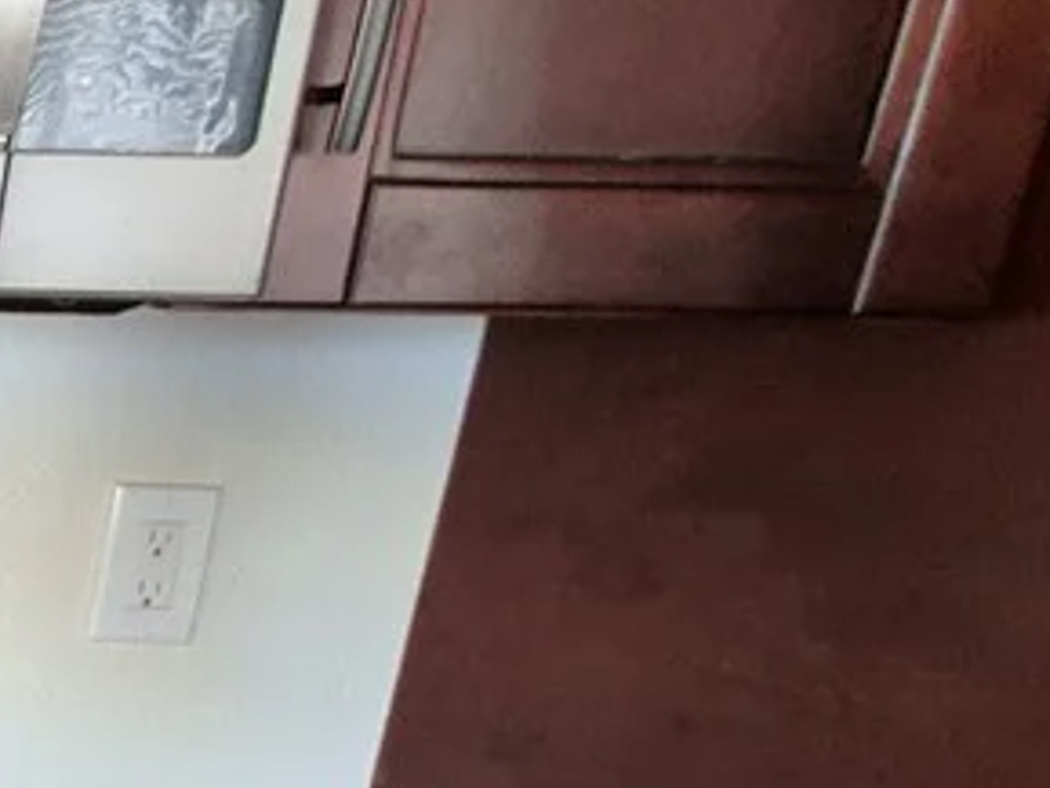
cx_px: -785
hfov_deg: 23.4
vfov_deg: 31.1
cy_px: 566
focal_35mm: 46
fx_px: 1396
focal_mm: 1.74
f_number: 2.2
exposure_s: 1/60
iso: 500
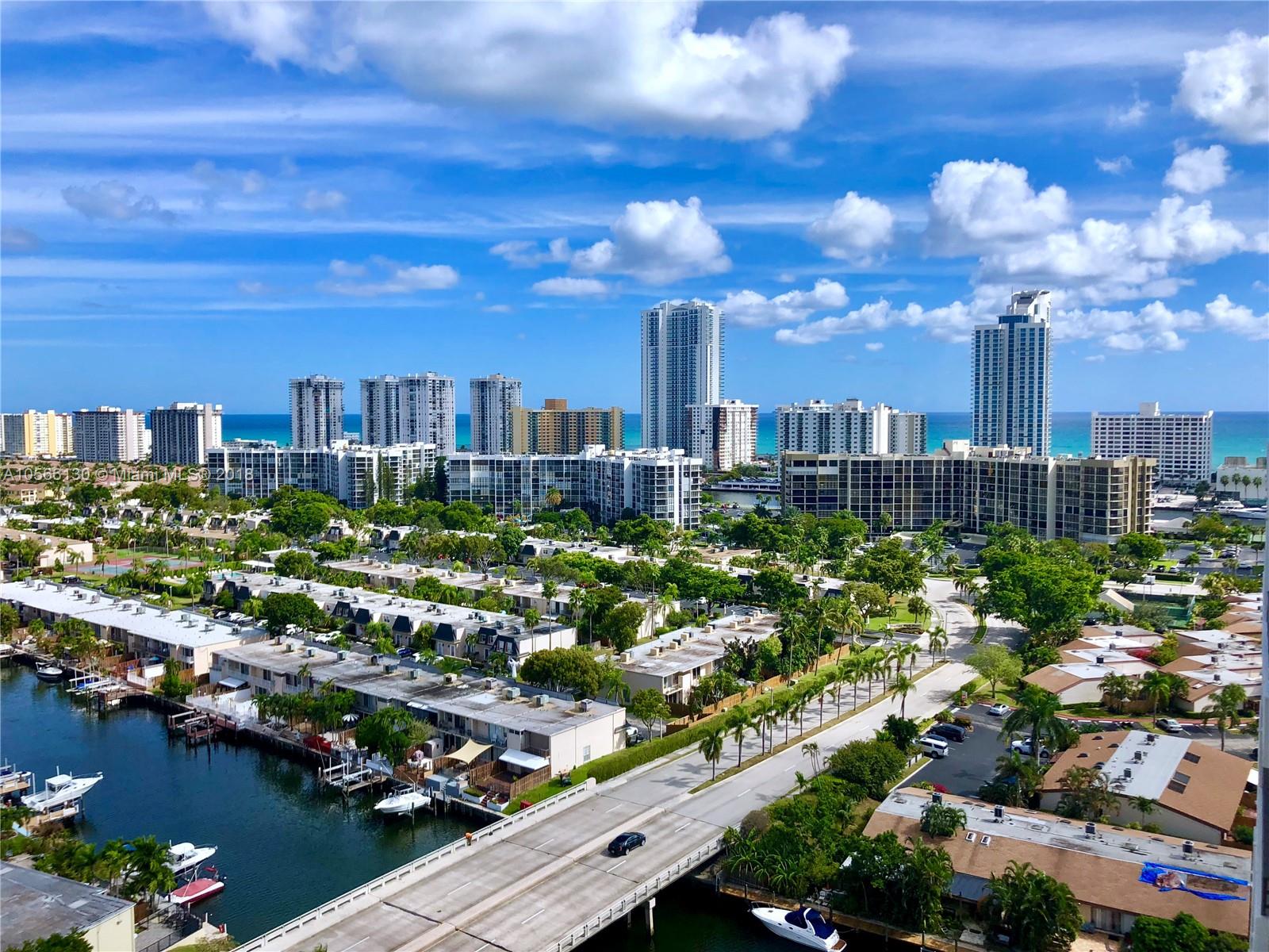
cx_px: 634
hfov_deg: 63.4
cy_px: 476
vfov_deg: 49.7
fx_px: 1026
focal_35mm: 28
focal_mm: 3.99
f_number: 1.8
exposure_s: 1/2825
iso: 25
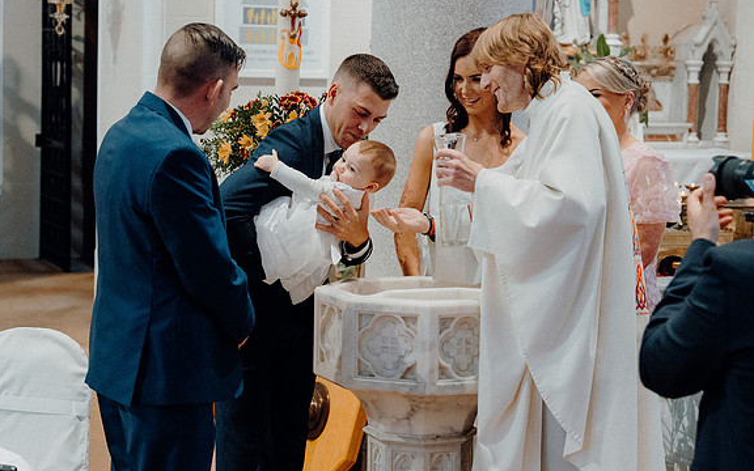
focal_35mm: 80
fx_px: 1644
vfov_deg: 16.3
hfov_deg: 25.8
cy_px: 235
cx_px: 376
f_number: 3.5
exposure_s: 1/160
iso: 3200
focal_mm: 52
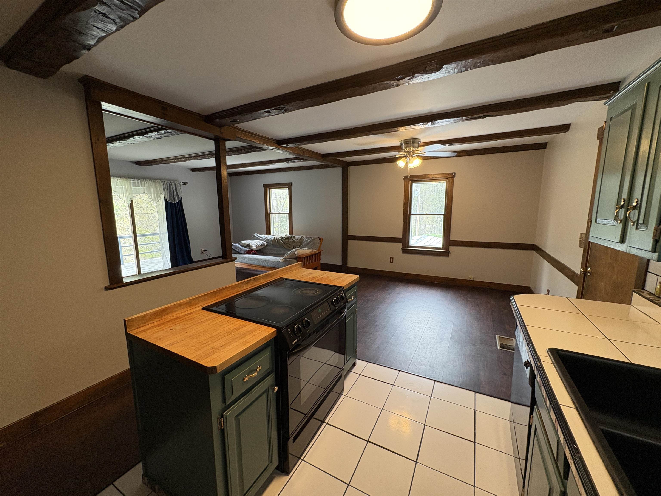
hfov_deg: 102.1
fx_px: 267
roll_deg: +0.8
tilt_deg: -7.6
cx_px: 330
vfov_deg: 85.7
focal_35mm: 14
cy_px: 248
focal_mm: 2.22
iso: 250
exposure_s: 1/60
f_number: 2.2
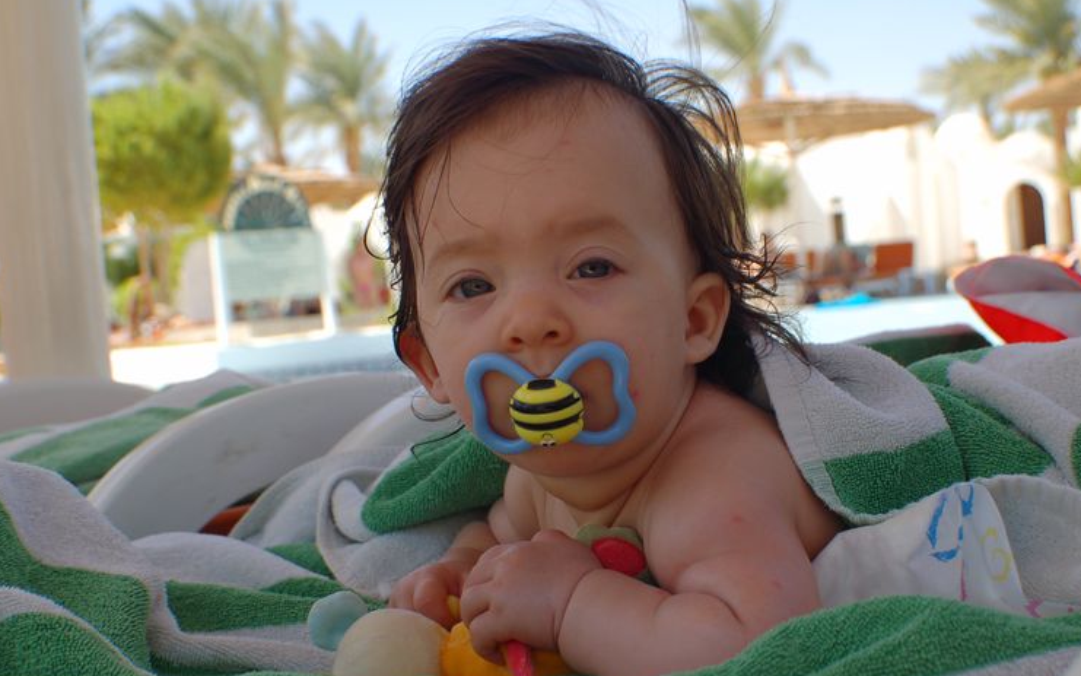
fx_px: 1944
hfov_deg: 31.1
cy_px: 352
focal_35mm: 66
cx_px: 531
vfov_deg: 19.7
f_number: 7.1
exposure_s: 1/320
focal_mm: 40
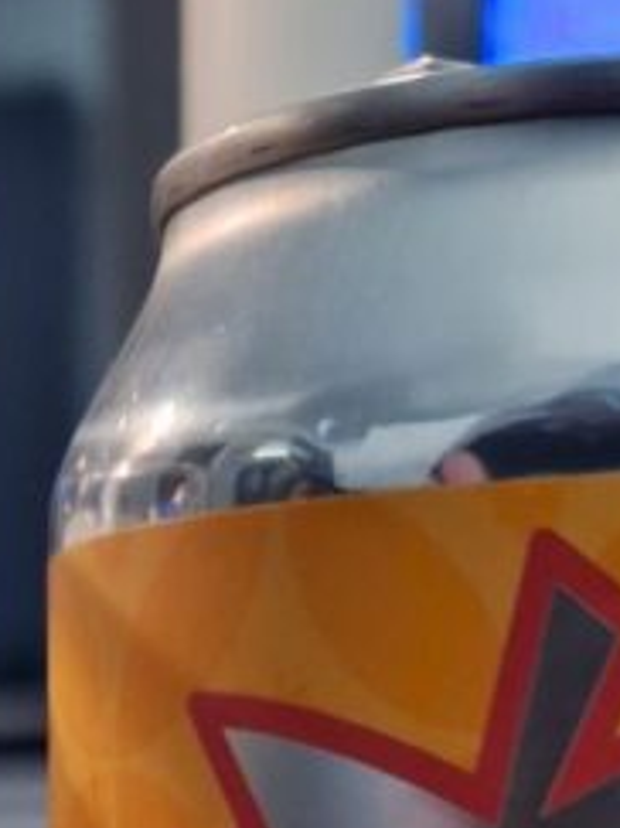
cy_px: 1537
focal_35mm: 97
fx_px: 2318
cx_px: -48
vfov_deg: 16.5
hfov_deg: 14.9
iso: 640
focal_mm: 5.54
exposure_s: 1/20
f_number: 1.8
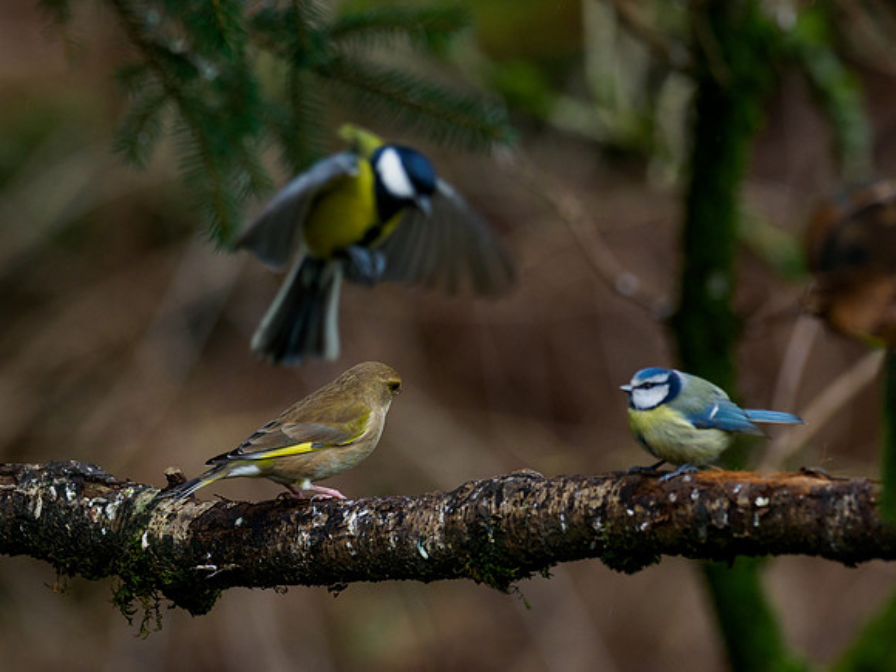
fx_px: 19367
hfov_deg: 2.7
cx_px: 350
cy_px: 388
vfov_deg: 2.0
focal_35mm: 748
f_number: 4
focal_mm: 300
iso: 640
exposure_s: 1/640
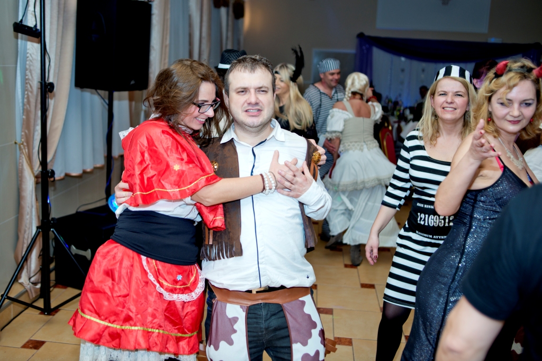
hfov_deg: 54.4
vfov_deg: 37.9
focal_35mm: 35
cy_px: 180
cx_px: 271
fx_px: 527
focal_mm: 35
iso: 320
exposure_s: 1/320
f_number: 2.8
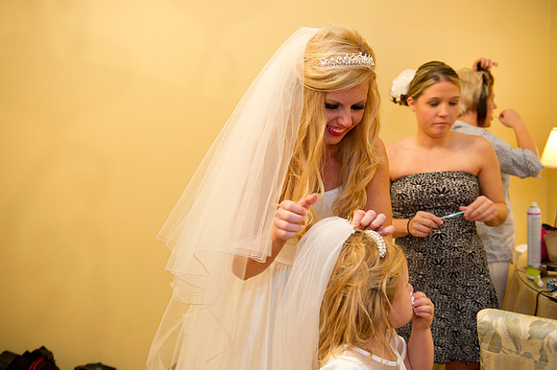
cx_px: 278
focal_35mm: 35
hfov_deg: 54.5
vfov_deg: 37.8
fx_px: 541
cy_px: 185
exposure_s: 1/60
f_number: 3.5
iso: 1250
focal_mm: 35
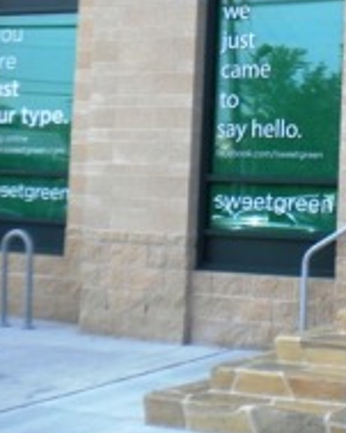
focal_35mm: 81
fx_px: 1038
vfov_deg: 23.4
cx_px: 461
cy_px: 117
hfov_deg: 17.6
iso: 80
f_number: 4.6
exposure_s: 1/150
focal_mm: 6.3
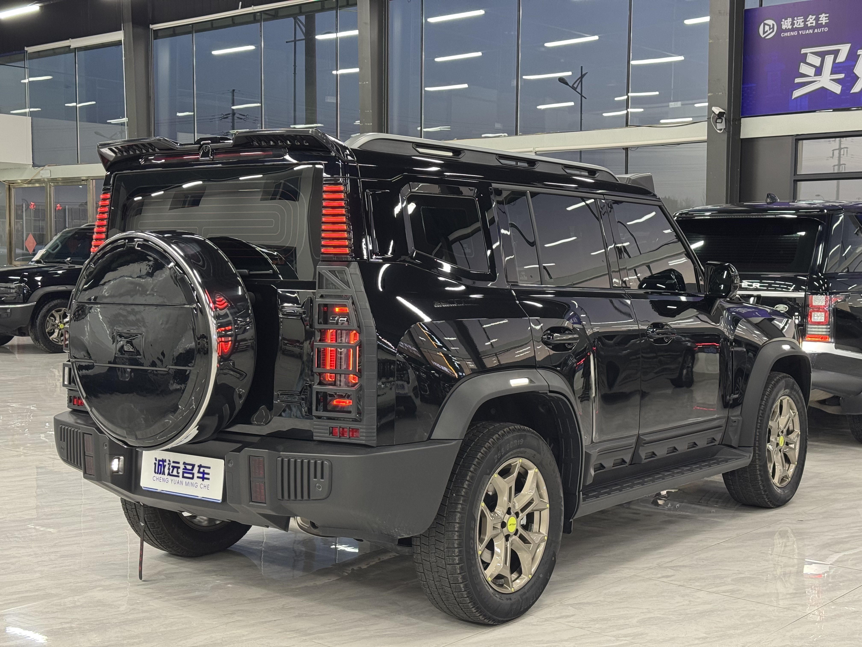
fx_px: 1195
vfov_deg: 30.3
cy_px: 324
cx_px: 431
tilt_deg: -3.3
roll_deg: -0.7
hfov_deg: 39.7
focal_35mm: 48
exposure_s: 1/60
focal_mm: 6.76
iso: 200
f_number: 1.78
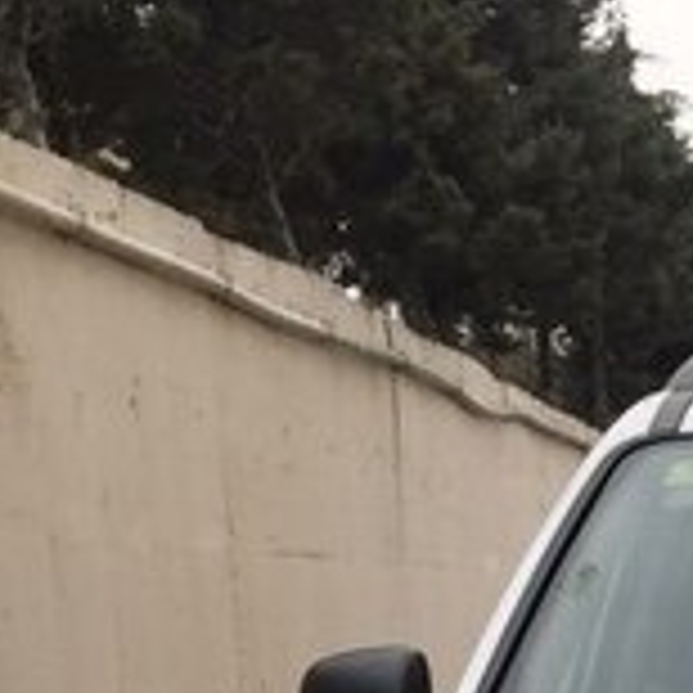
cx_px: 1048
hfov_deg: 14.7
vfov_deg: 14.5
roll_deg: +0.6
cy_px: 1109
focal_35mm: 110
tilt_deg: -11.6
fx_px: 2491
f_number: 2.2
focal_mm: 4.15
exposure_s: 1/791
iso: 32
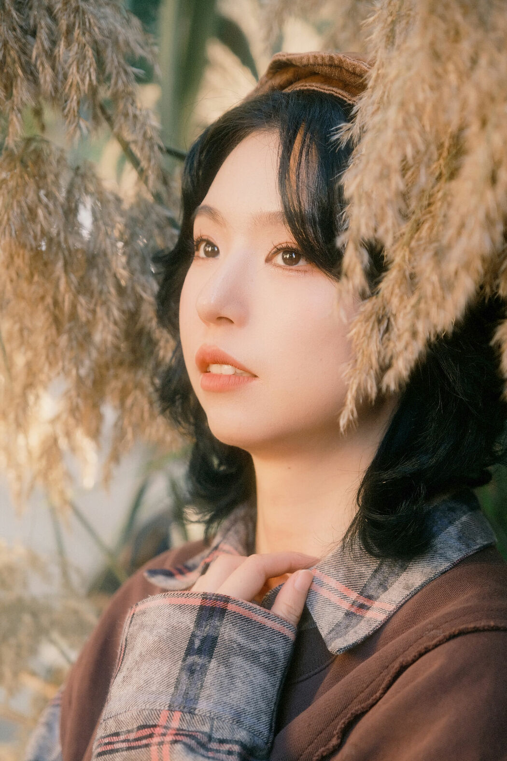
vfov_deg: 24.5
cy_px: 380
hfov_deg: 16.5
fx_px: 1753
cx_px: 254
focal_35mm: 83
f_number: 2.8
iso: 800
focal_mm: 55
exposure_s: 1/125
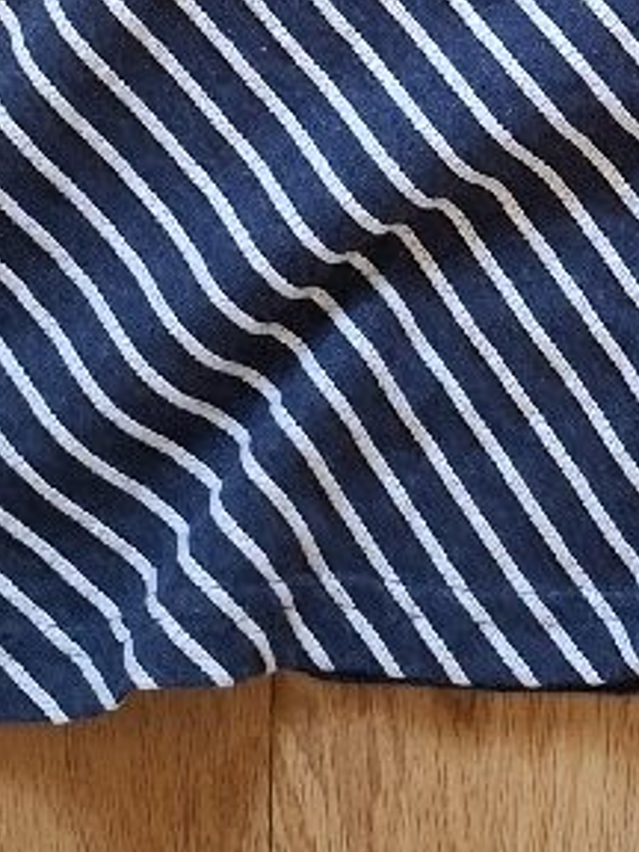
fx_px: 3150
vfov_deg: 14.3
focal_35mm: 128
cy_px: -447
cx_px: 636
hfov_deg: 11.5
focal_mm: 5.54
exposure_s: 1/50
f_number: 1.8
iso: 250
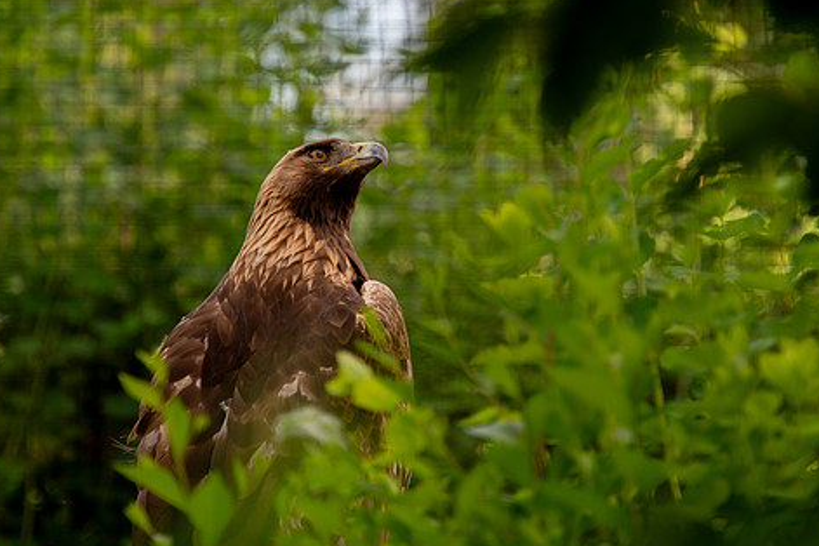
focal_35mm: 509
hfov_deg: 4.1
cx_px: 441
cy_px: 207
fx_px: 11579
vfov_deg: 2.7
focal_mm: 370
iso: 640
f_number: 5.6
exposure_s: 1/500
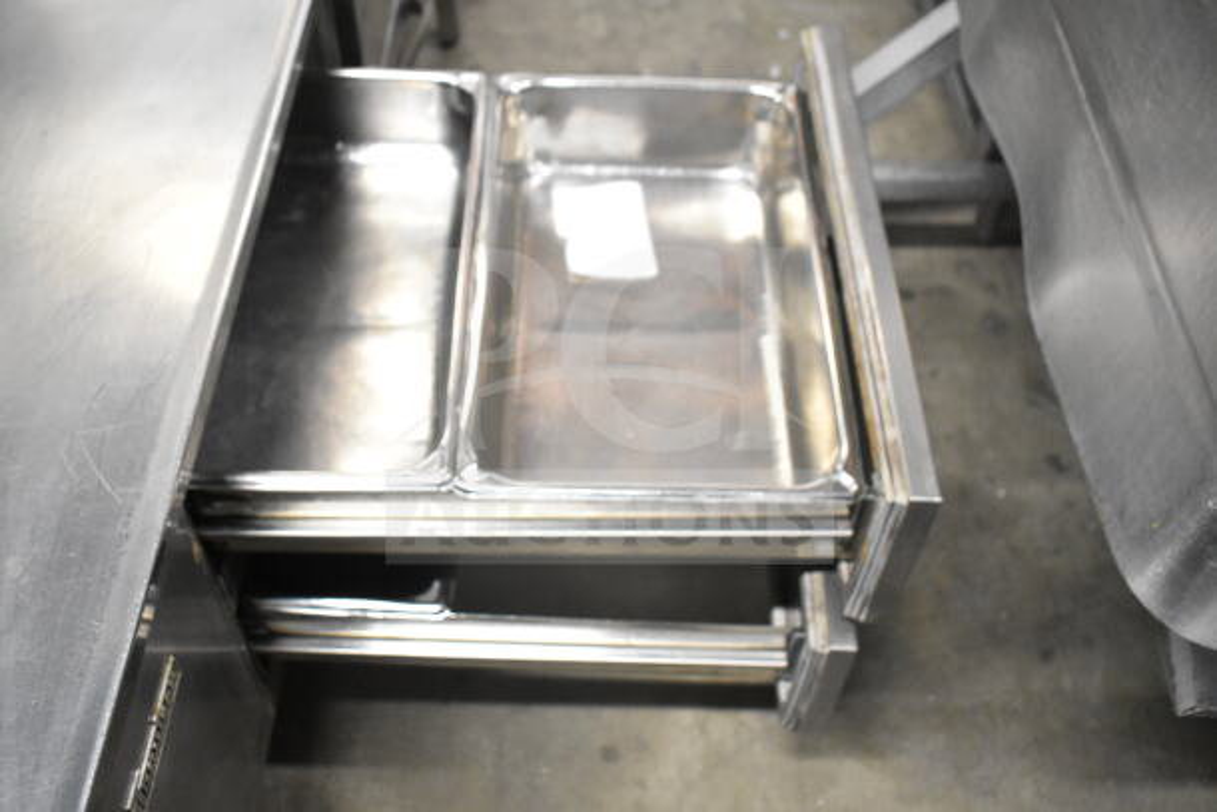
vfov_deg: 36.9
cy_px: 406
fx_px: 1217
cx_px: 608
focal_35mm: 36
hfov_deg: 53.1
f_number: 3.8
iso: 4000
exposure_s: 1/40
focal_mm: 24
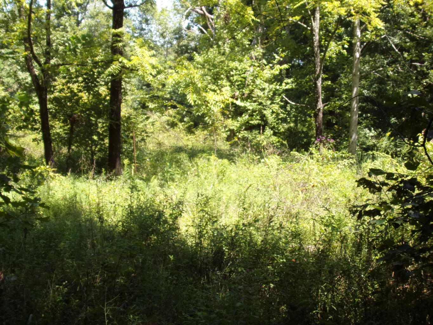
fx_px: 575
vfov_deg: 31.5
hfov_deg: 41.2
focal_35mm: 46
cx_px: 216
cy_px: 162
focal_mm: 8.3
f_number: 4.1
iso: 80
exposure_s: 1/140
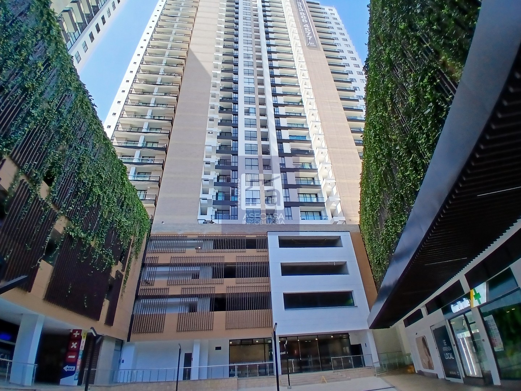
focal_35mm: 17
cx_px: 260
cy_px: 196
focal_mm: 1.4
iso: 50
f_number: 2.2
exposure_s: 1/236
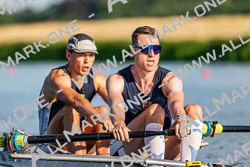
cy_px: 88
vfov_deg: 2.9
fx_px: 3321
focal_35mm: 478
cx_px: 135
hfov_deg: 4.3
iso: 280
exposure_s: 1/2500
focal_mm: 400
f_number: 4.5
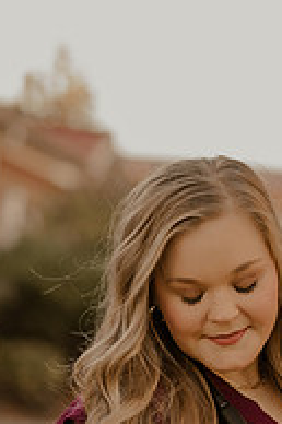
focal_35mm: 116
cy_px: 393
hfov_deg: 11.8
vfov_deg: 17.4
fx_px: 1365
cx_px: 196
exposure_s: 1/2000
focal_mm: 50
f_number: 1.8
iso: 640
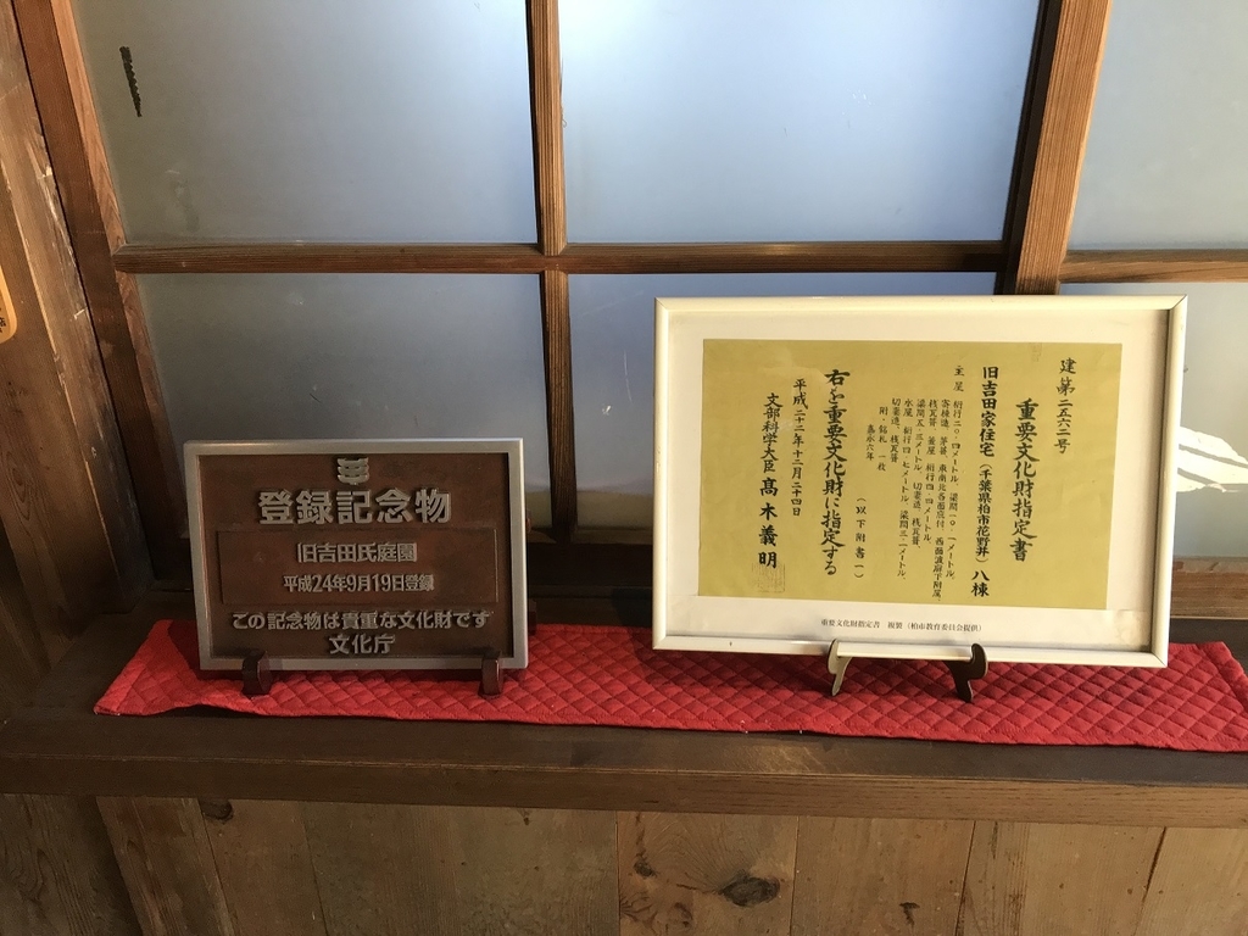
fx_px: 1009
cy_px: 468
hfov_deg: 63.4
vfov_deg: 49.7
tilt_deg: -26.9
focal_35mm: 28
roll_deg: +1.5
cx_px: 624
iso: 125
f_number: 1.8
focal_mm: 3.99
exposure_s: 1/33
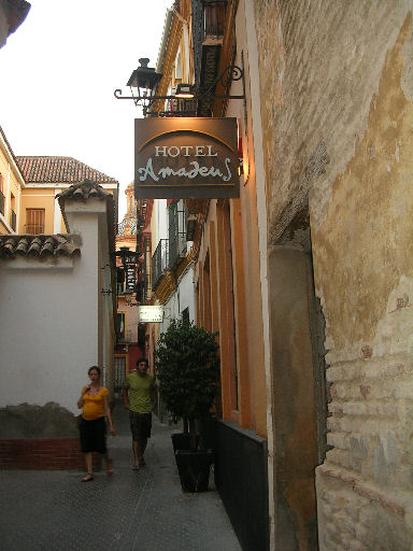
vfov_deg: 49.0
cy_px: 276
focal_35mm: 38
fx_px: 604
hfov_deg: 37.7
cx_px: 206
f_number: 2.8
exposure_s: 1/30
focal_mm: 5.8
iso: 50
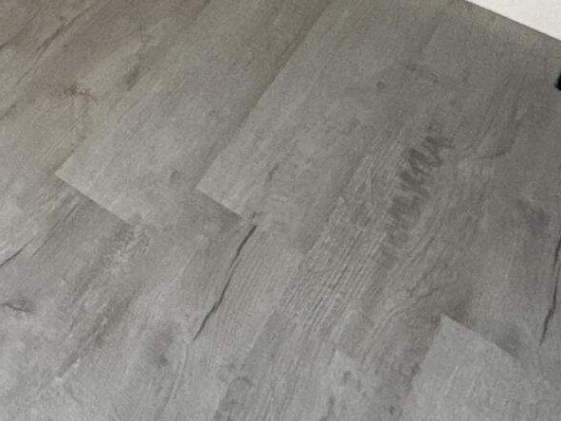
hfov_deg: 22.3
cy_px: -632
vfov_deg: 13.7
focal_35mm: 71
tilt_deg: -6.6
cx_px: -290
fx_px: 1151
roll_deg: -0.1
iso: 160
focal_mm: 2.22
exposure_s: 1/99
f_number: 2.2
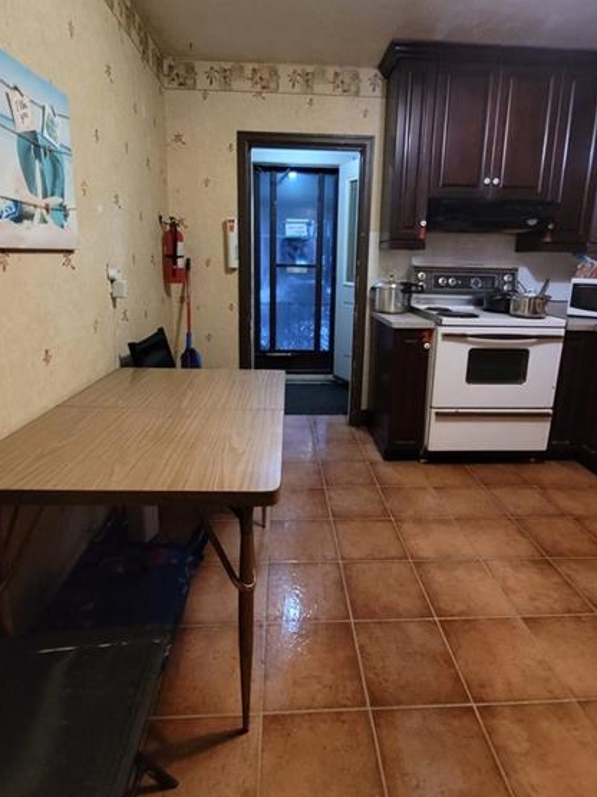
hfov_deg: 71.5
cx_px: 311
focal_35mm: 18
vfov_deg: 87.3
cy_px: 348
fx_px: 414
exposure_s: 1/30
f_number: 2.2
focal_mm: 1.74
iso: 640
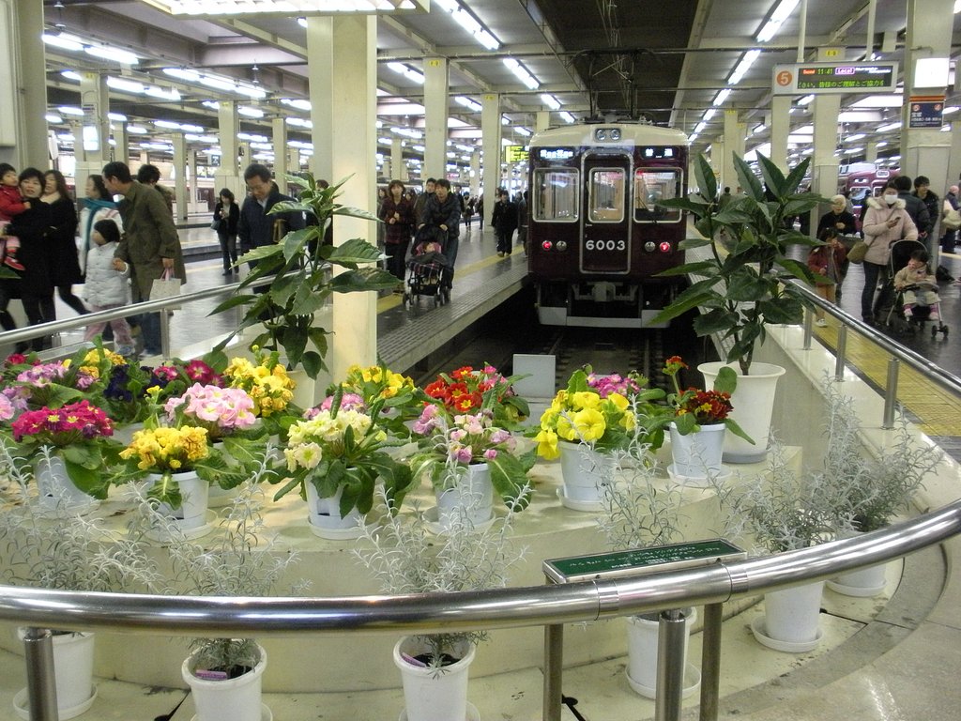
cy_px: 360
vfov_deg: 39.7
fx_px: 999
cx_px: 480
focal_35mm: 36
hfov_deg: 51.4
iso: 400
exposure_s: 1/37.7
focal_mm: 6.3
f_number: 3.5
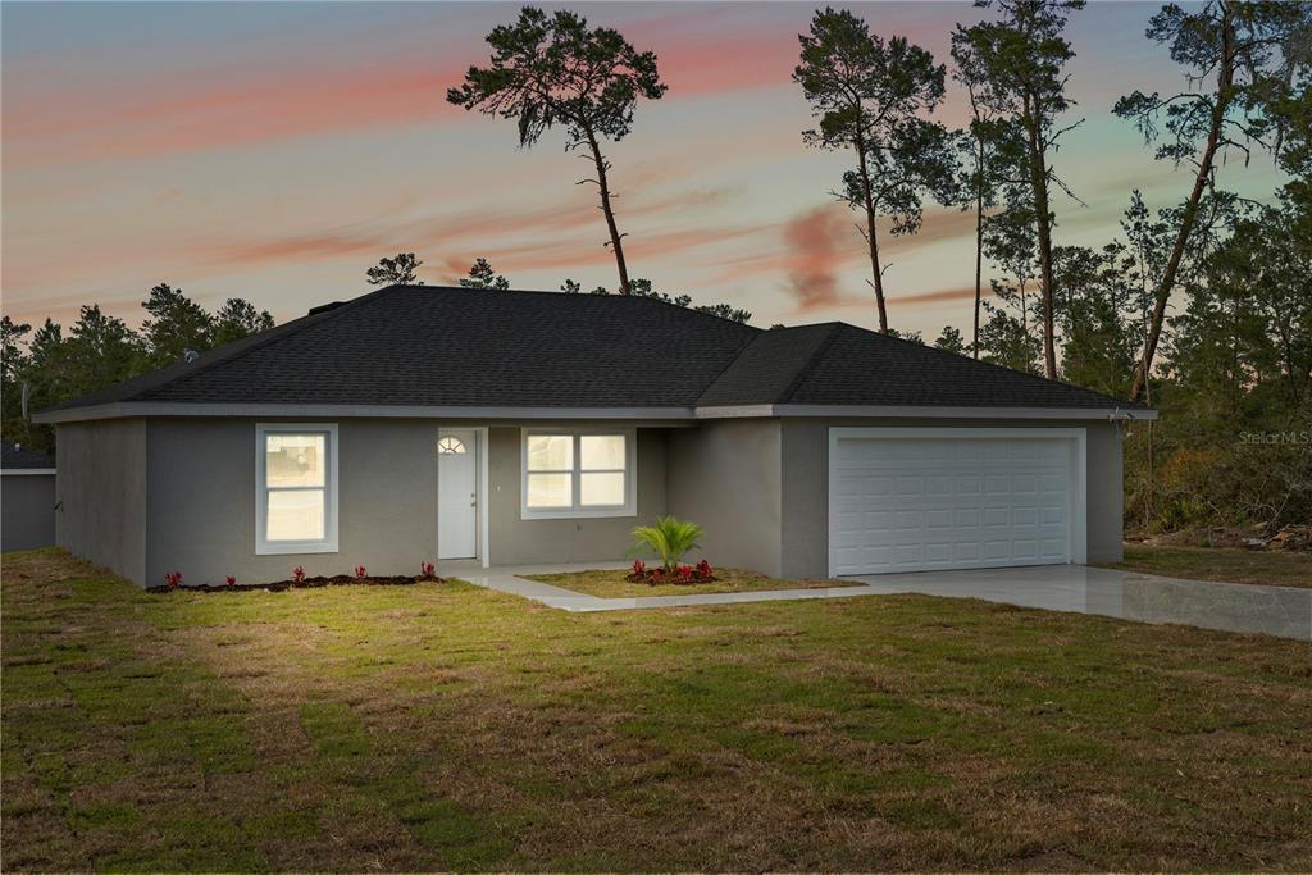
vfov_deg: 34.2
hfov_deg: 49.5
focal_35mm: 39
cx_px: 656
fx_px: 1421
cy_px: 438
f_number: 9.5
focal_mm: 39
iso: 100
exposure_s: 1/20
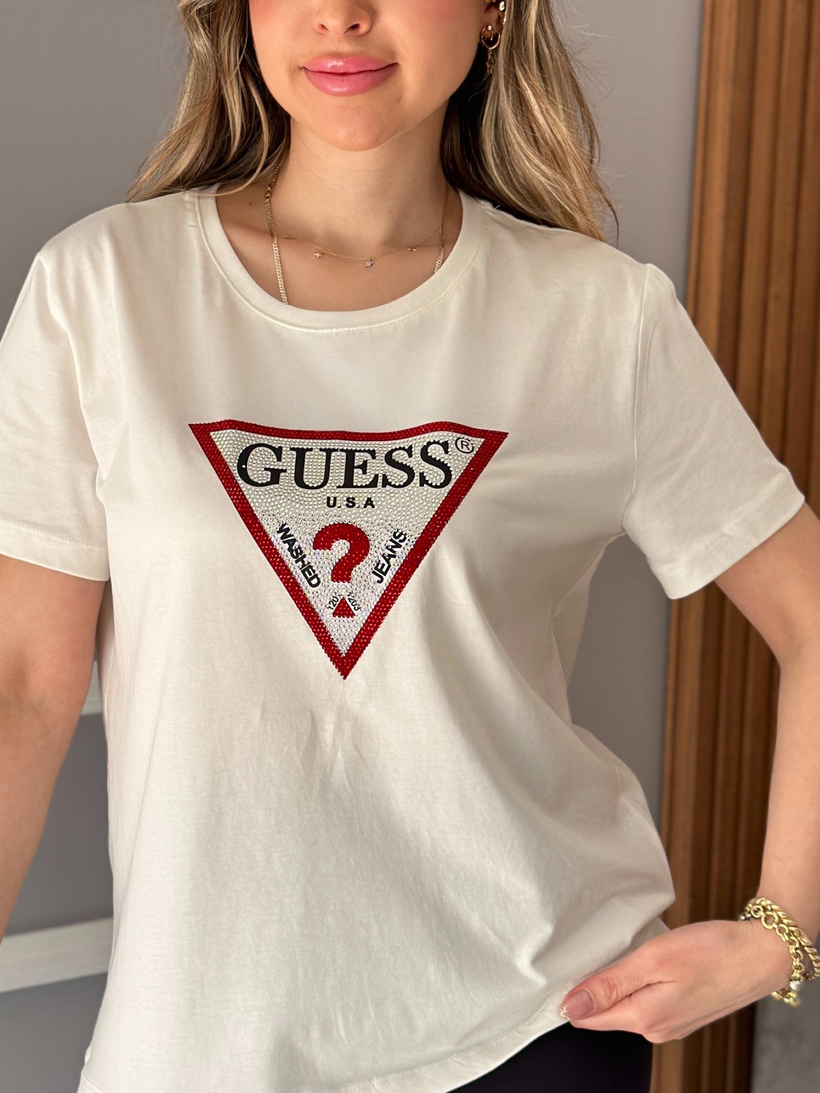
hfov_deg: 19.3
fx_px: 2401
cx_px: 258
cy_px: 539
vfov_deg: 25.7
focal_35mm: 76
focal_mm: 6.86
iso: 80
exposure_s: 1/260
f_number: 1.78
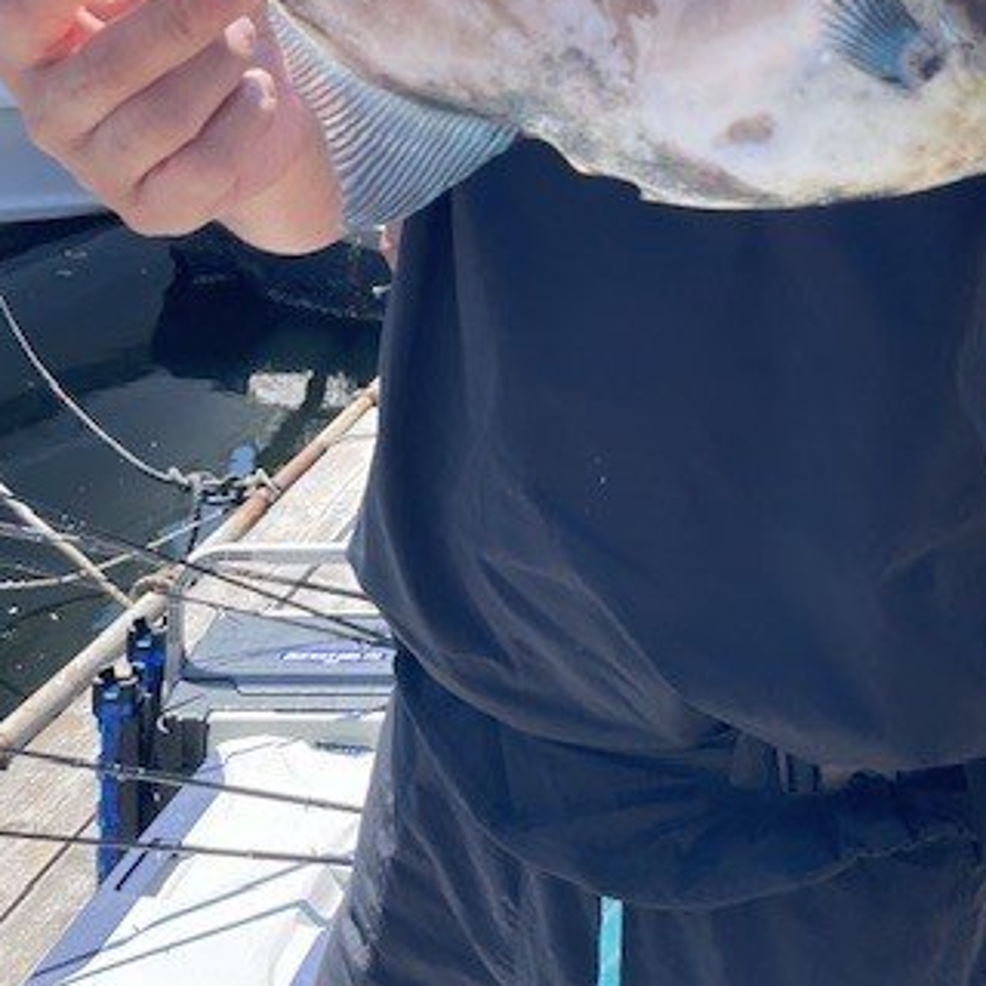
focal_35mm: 46
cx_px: 684
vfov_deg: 33.7
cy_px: 6
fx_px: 1482
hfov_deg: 36.3
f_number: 1.6
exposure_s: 1/2132
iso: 32
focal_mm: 4.2
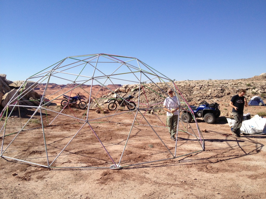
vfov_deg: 40.7
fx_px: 269
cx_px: 133
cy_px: 100
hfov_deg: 52.6
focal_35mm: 35
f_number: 2.4
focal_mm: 4.28
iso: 50
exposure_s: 1/2045
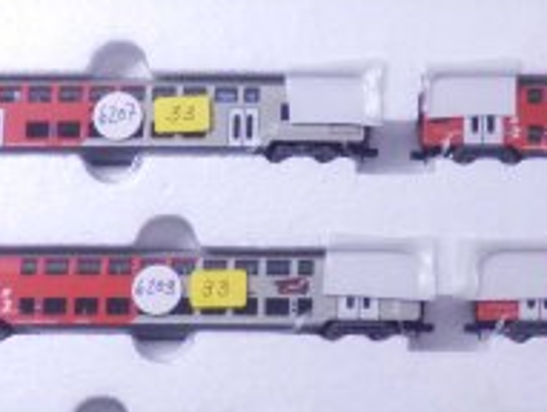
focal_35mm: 141
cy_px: 26
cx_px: 418
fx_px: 2232
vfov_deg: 10.5
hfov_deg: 13.9
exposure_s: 1/160
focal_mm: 8
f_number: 3.8
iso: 400
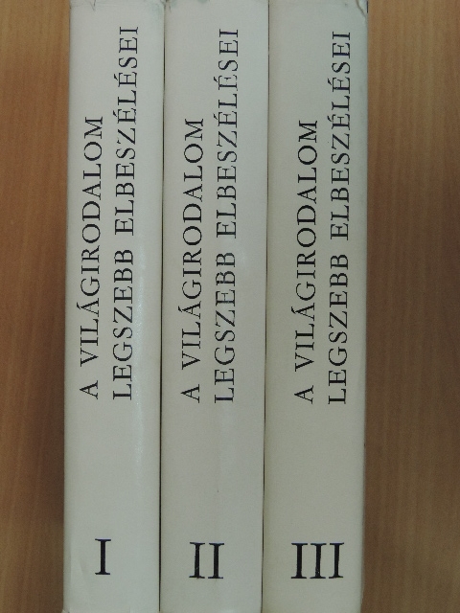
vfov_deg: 32.2
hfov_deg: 24.4
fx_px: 1063
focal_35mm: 60
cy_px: 306
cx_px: 230
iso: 500
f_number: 3.7
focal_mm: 10.7
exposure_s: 1/60
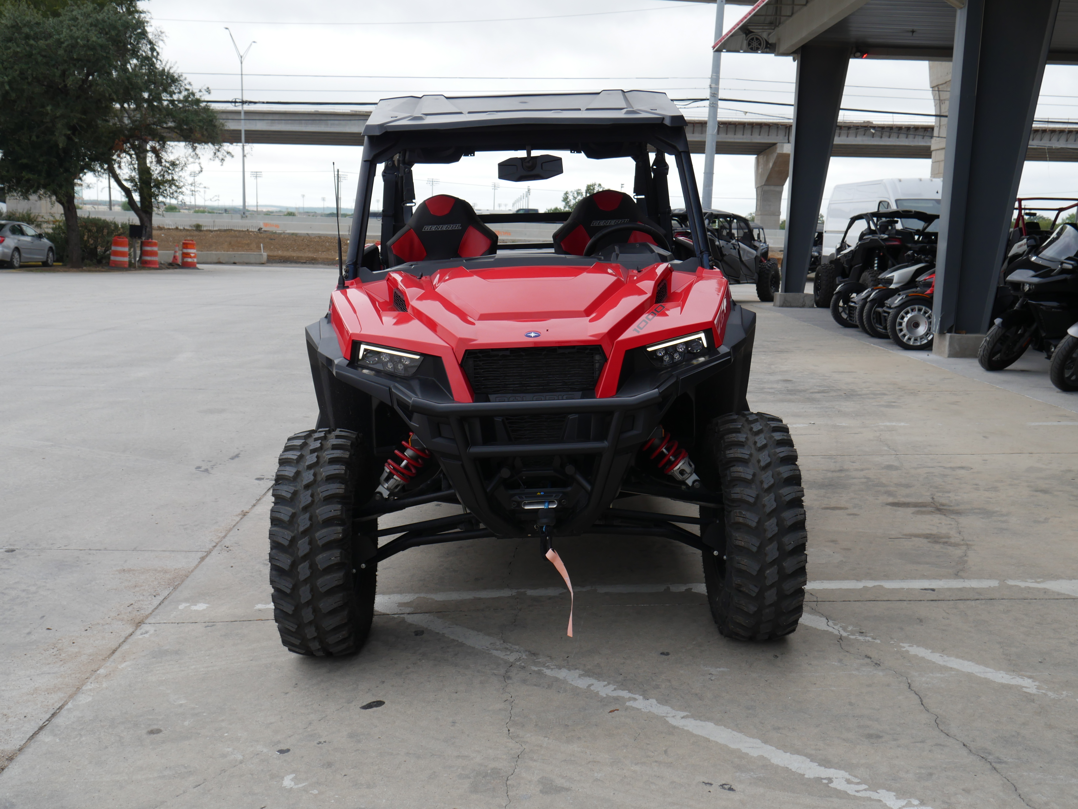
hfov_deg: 53.9
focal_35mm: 34
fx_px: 1059
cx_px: 539
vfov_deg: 41.8
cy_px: 404
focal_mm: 17
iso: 200
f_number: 5.6
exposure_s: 1/200
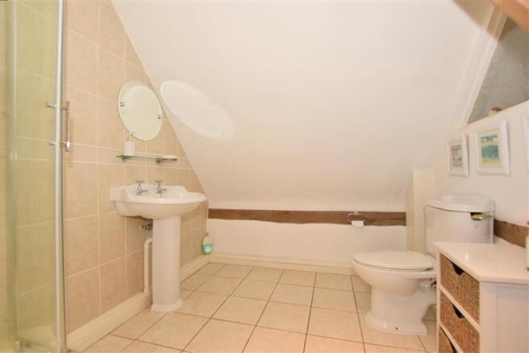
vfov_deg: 77.3
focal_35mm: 15
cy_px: 176
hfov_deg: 100.4
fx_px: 220
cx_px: 264
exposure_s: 1/60
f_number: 5.6
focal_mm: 10
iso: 400
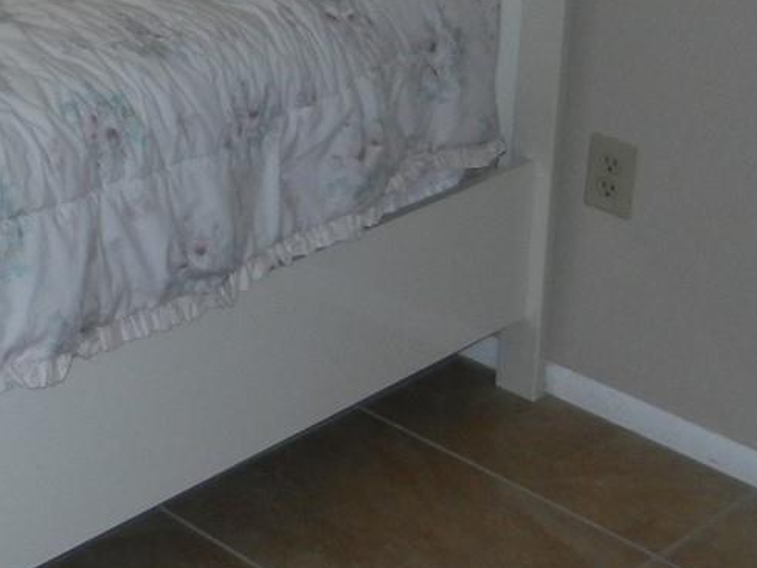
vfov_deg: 16.4
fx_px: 1793
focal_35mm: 82
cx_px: -299
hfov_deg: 21.0
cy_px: -293
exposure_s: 1/800
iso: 160
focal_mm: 4.5
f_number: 3.5
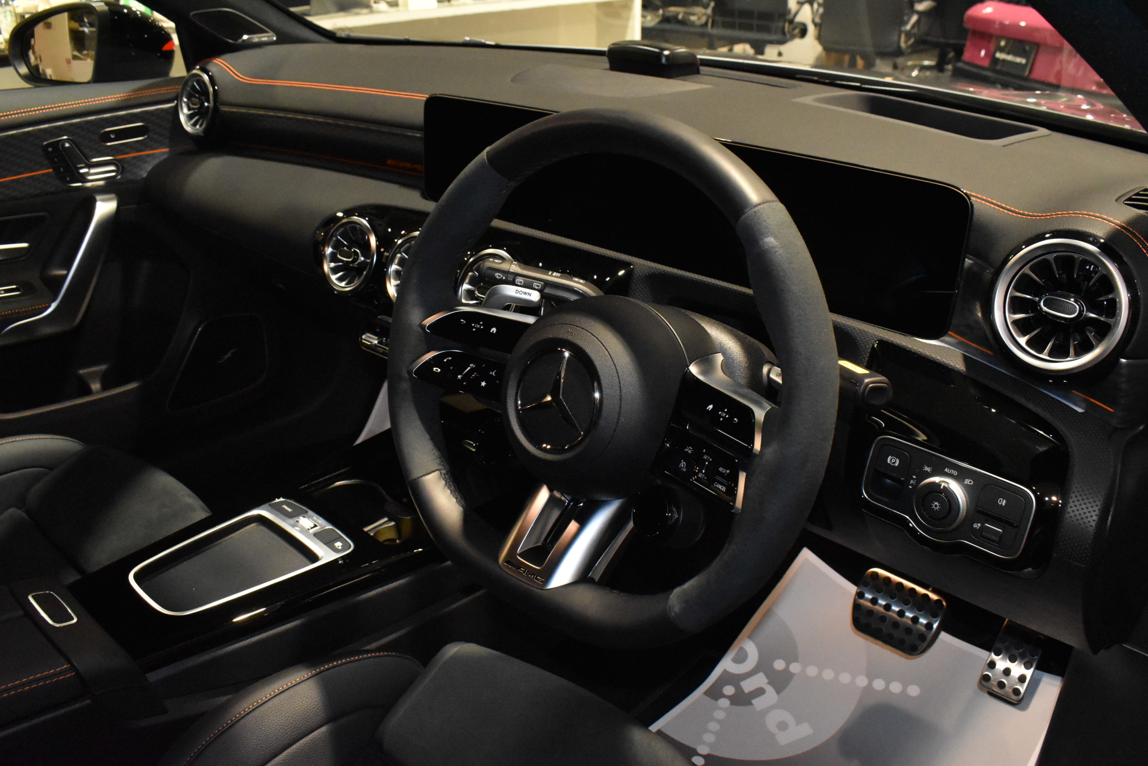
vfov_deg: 43.6
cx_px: 574
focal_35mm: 30
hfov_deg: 61.9
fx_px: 957
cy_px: 383
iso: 6400
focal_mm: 20
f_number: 8
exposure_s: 1/60
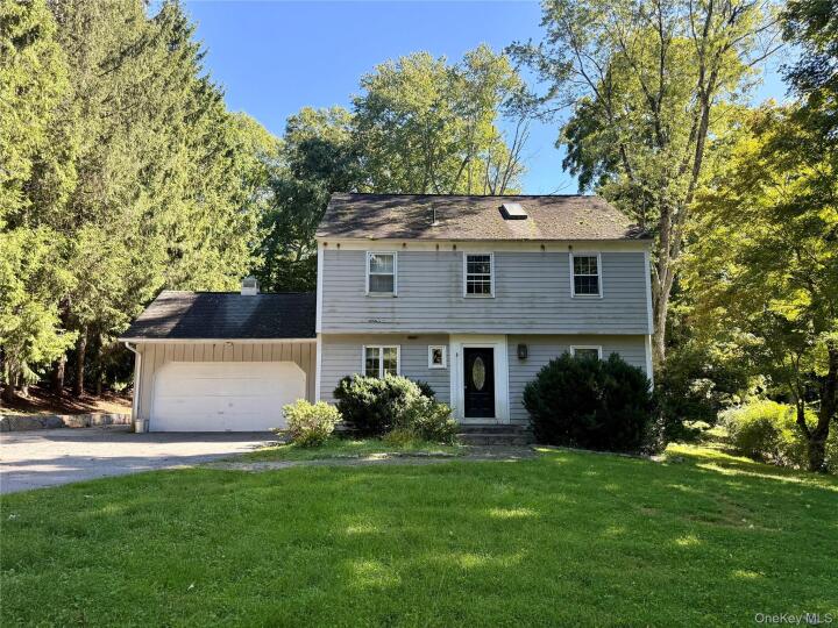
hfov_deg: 71.6
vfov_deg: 56.8
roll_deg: +0.1
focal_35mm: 24
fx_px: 581
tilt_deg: +9.2
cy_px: 314
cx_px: 419
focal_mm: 6.76
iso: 100
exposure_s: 1/702
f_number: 1.78
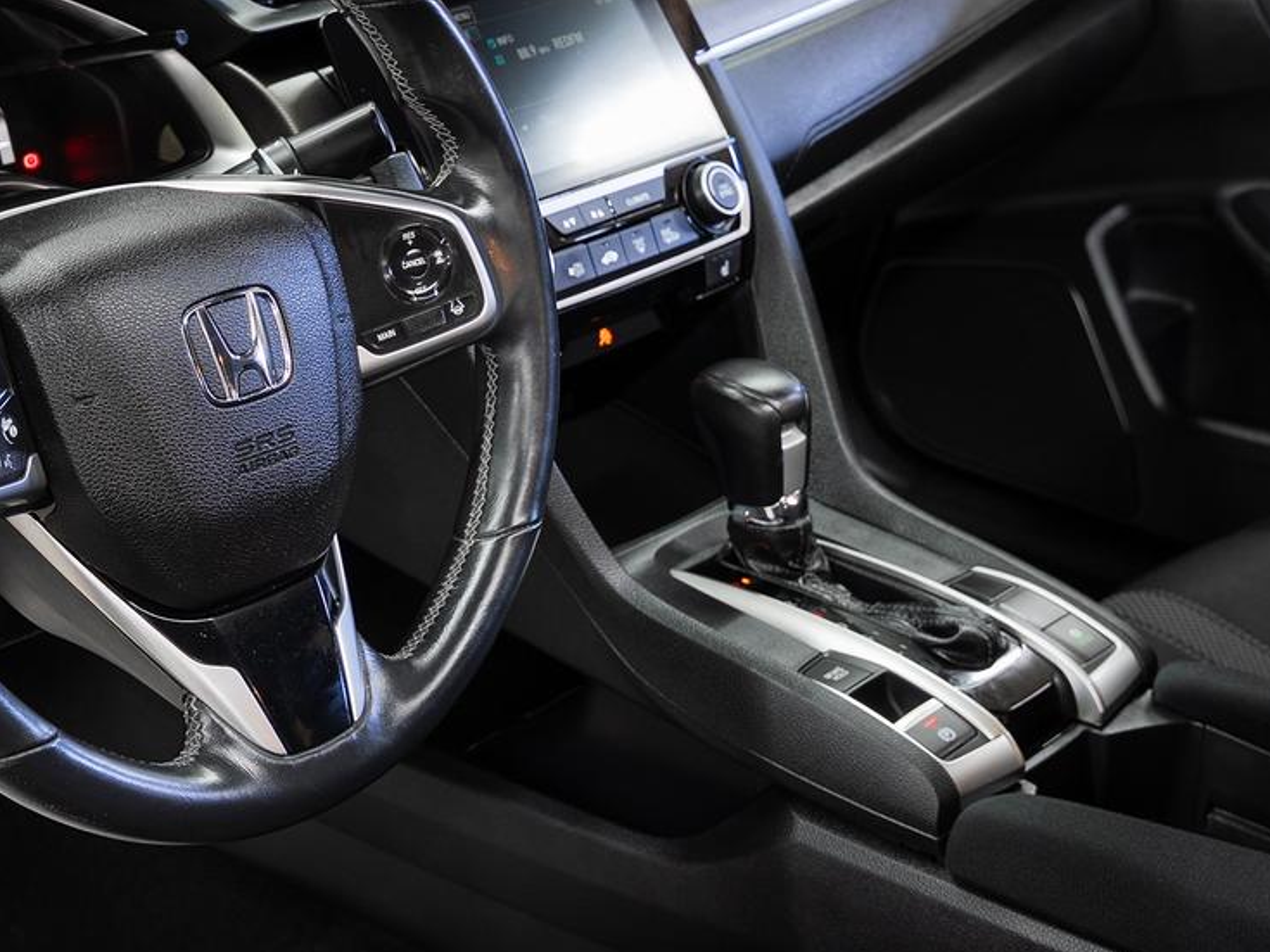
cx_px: 356
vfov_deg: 20.7
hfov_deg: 27.1
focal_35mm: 71
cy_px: 369
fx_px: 2604
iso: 100
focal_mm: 33.6
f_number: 5.6
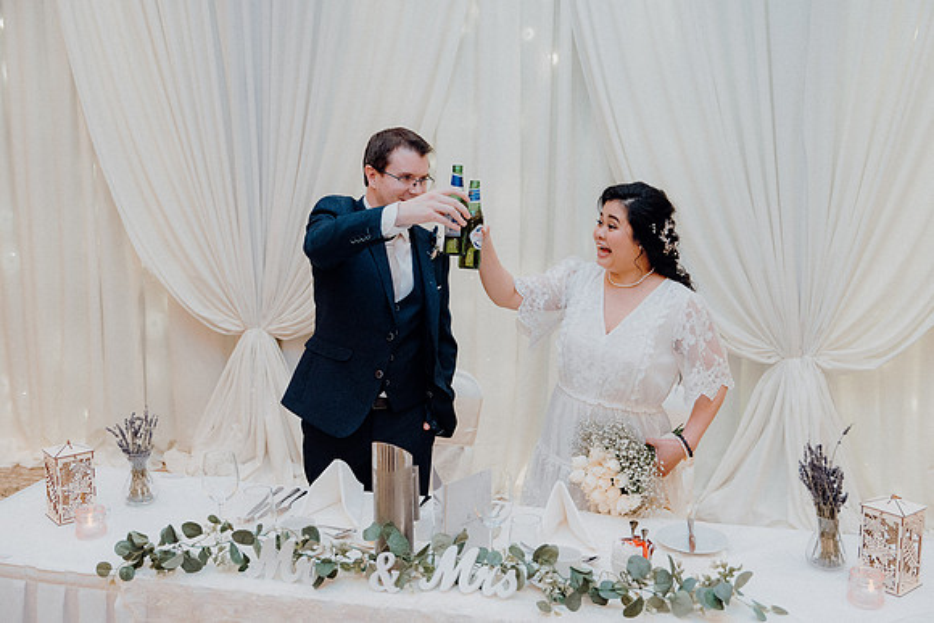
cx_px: 467
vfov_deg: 40.0
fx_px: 856
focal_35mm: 33
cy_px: 312
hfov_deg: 57.2
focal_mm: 33
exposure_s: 1/160
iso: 2000
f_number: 3.5
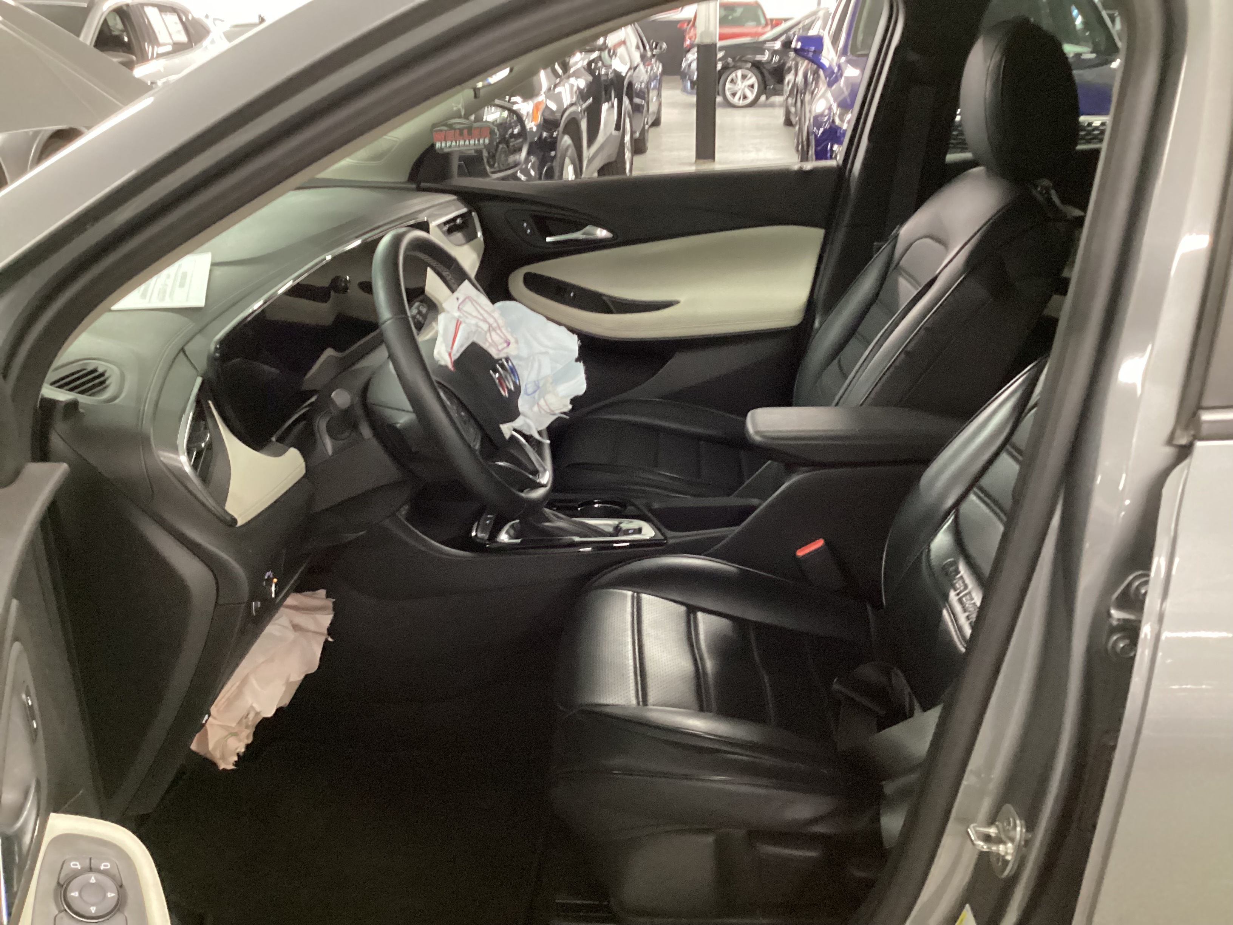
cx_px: 616
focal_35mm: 31
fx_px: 1104
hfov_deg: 58.4
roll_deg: +0.7
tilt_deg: -23.8
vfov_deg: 45.4
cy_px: 462
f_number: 2.4
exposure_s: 1/25
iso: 640
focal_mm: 3.3
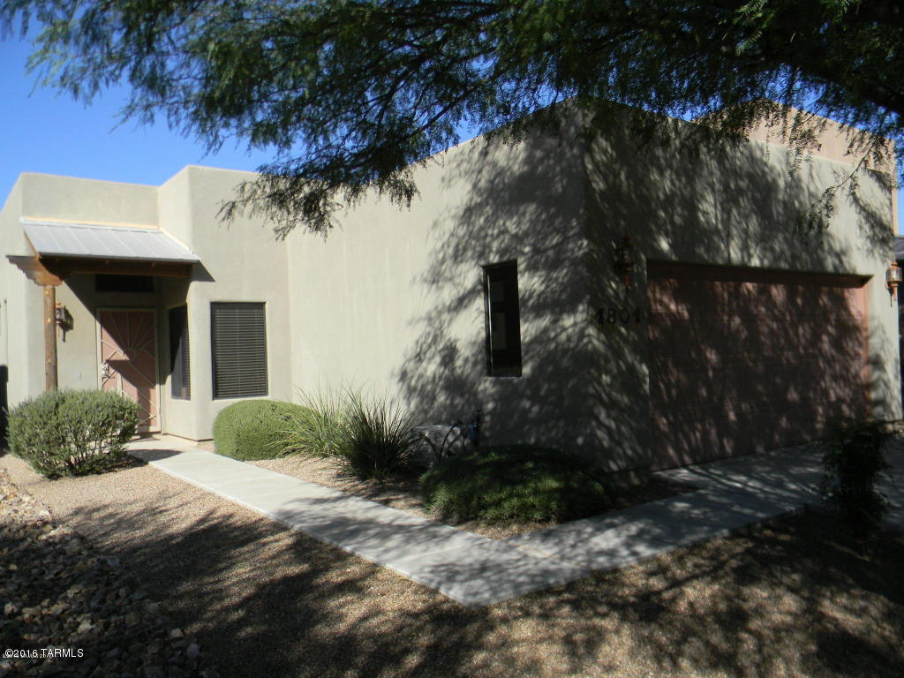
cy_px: 339
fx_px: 731
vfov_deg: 49.7
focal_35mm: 28
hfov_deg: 63.4
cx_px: 452
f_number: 3.5
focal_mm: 5
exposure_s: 1/737
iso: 80
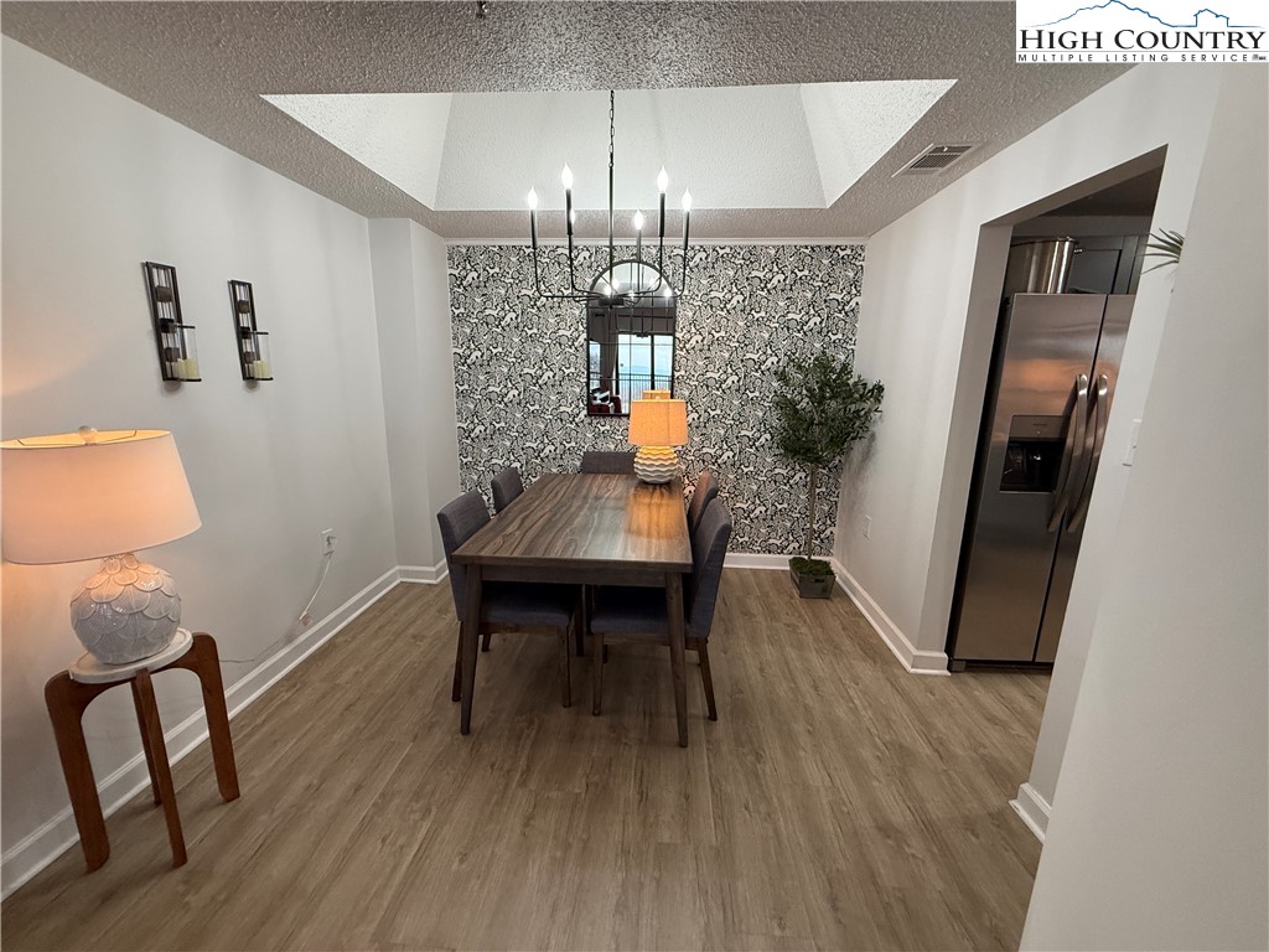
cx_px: 634
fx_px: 513
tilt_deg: -11.1
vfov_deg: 85.7
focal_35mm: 14
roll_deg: -1.1
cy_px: 476
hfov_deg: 102.1
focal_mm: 2.22
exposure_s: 1/120
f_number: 2.2
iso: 320
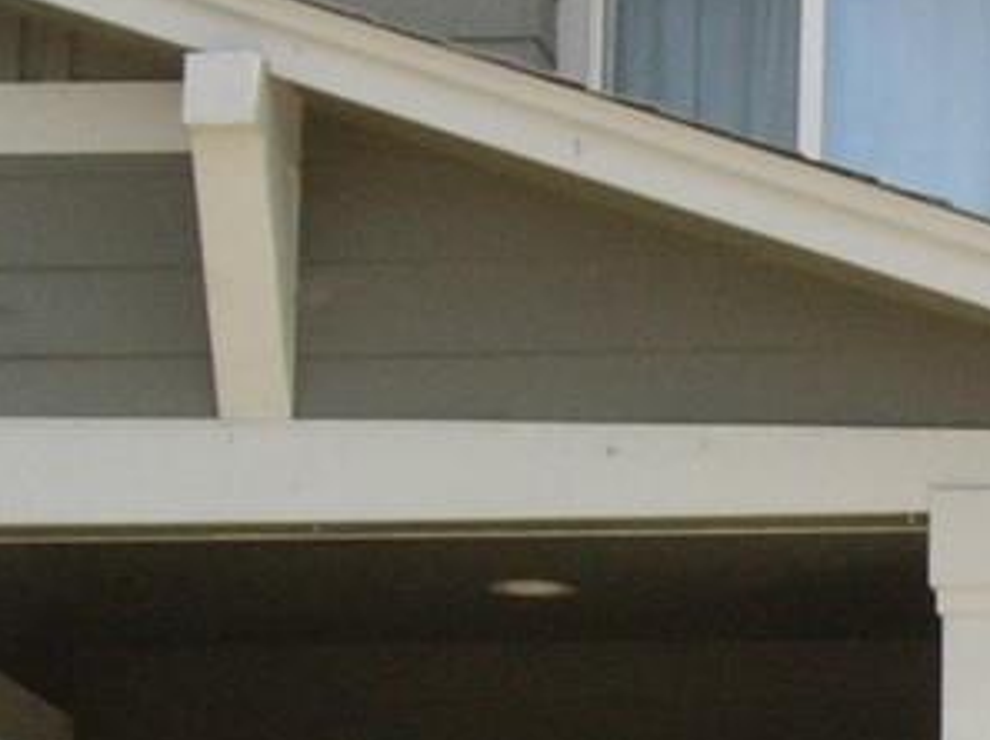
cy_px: 737
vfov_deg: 7.2
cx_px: 1913
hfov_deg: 9.1
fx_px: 5856
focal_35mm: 205
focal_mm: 7.8
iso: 79
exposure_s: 1/384
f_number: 4.8
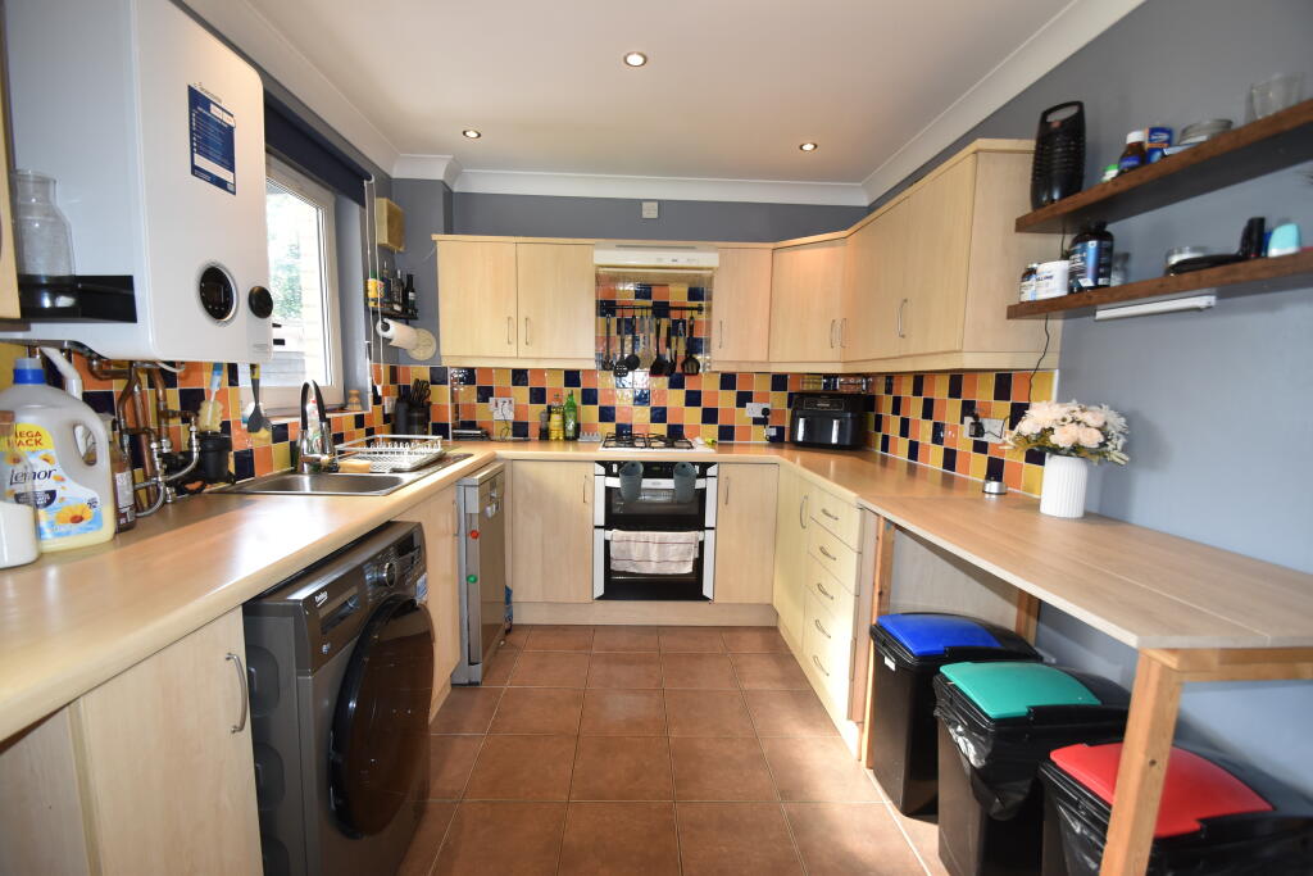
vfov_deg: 77.3
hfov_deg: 100.4
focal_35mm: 15
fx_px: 547
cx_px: 656
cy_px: 438
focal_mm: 10
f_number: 5
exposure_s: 1/60
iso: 450
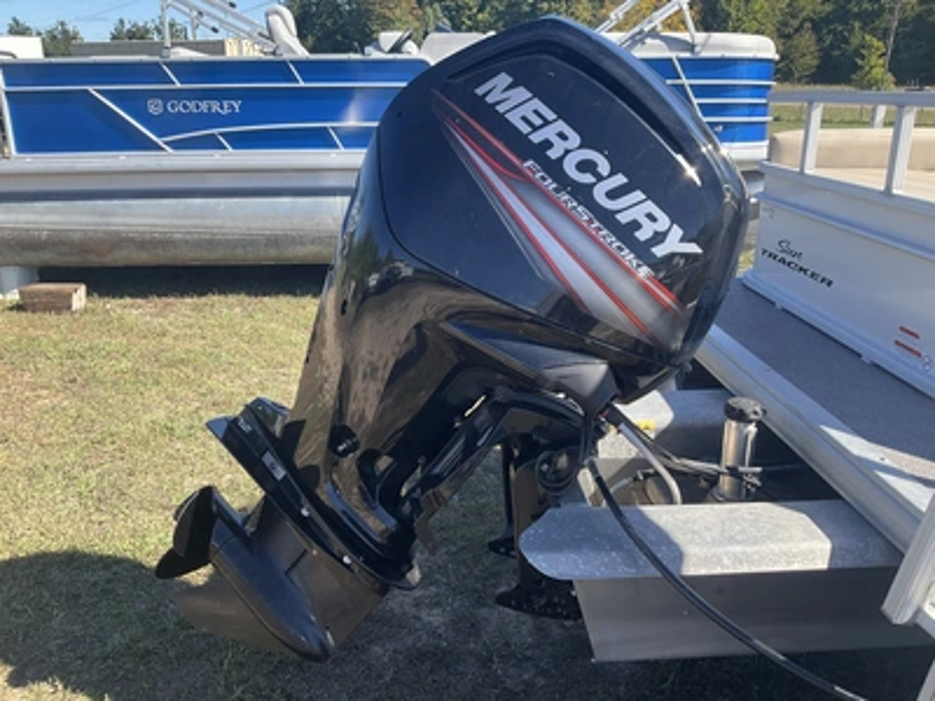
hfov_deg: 61.7
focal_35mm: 29
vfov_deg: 48.2
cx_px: 468
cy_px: 350
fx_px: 783
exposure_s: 1/495
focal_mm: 3
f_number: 1.8
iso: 25
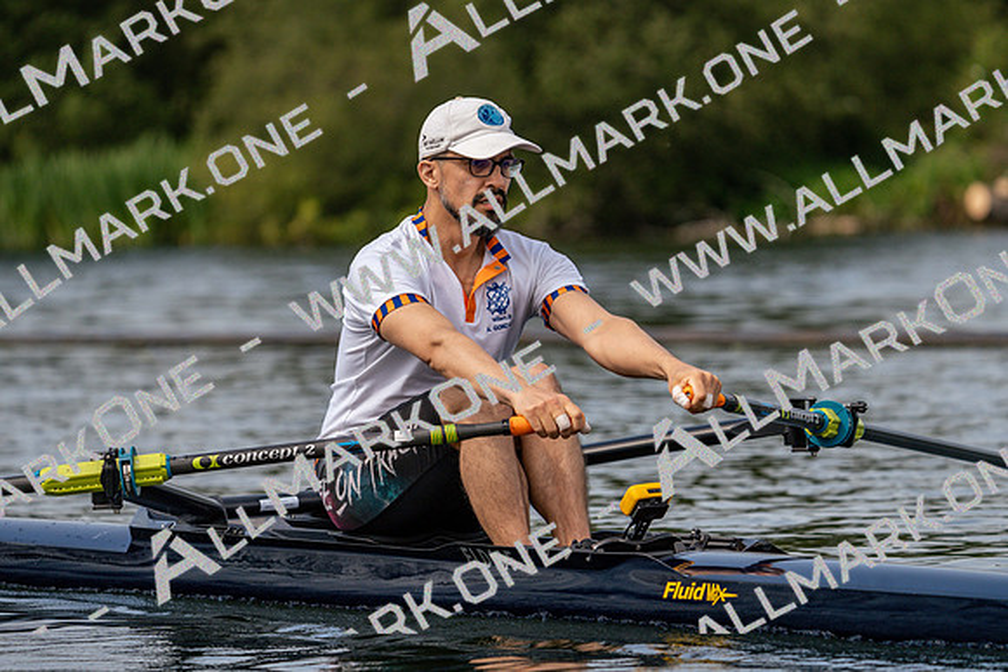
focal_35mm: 273
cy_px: 336
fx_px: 7645
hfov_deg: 7.5
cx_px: 504
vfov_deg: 5.0
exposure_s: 1/1600
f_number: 5.6
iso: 400
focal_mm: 273
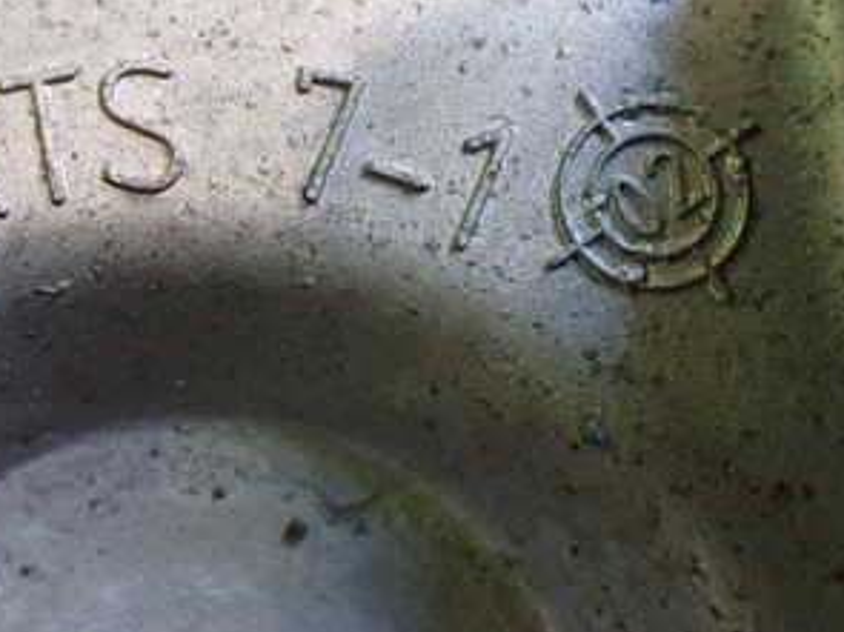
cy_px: 177
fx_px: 1487
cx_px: 315
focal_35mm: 61
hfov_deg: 31.5
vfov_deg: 23.8
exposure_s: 1/80
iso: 800
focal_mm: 5.4
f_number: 2.3
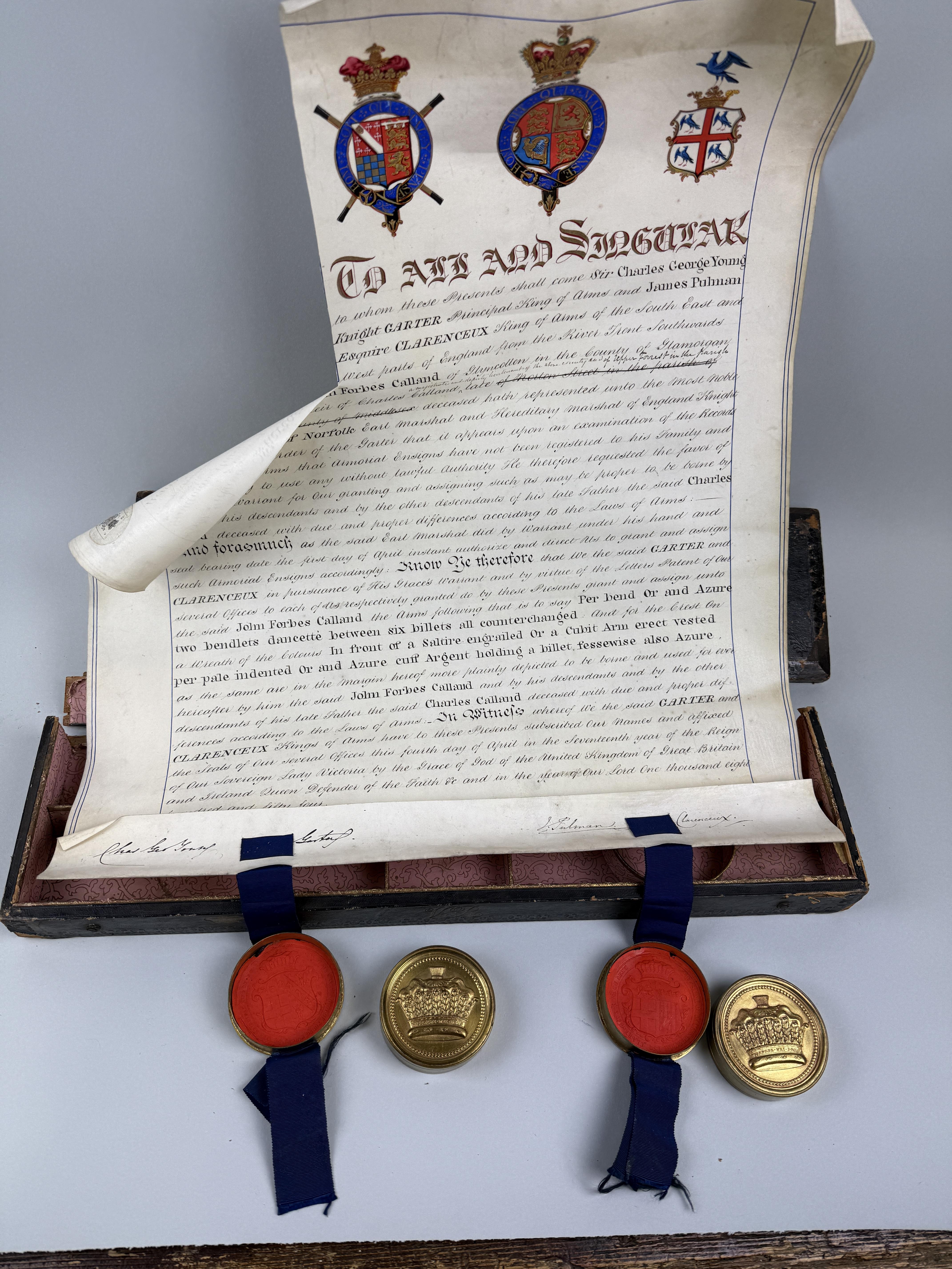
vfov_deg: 71.6
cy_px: 634
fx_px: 880
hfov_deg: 56.8
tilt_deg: -55.6
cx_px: 476
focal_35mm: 24
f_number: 1.78
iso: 80
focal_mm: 6.76
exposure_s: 1/470
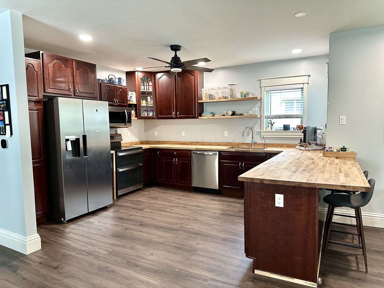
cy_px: 144
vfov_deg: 56.8
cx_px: 192
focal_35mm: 24
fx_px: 266
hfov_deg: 71.6
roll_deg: +1.0
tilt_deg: -4.8
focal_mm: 6.86
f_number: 1.78
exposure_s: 1/60
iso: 250
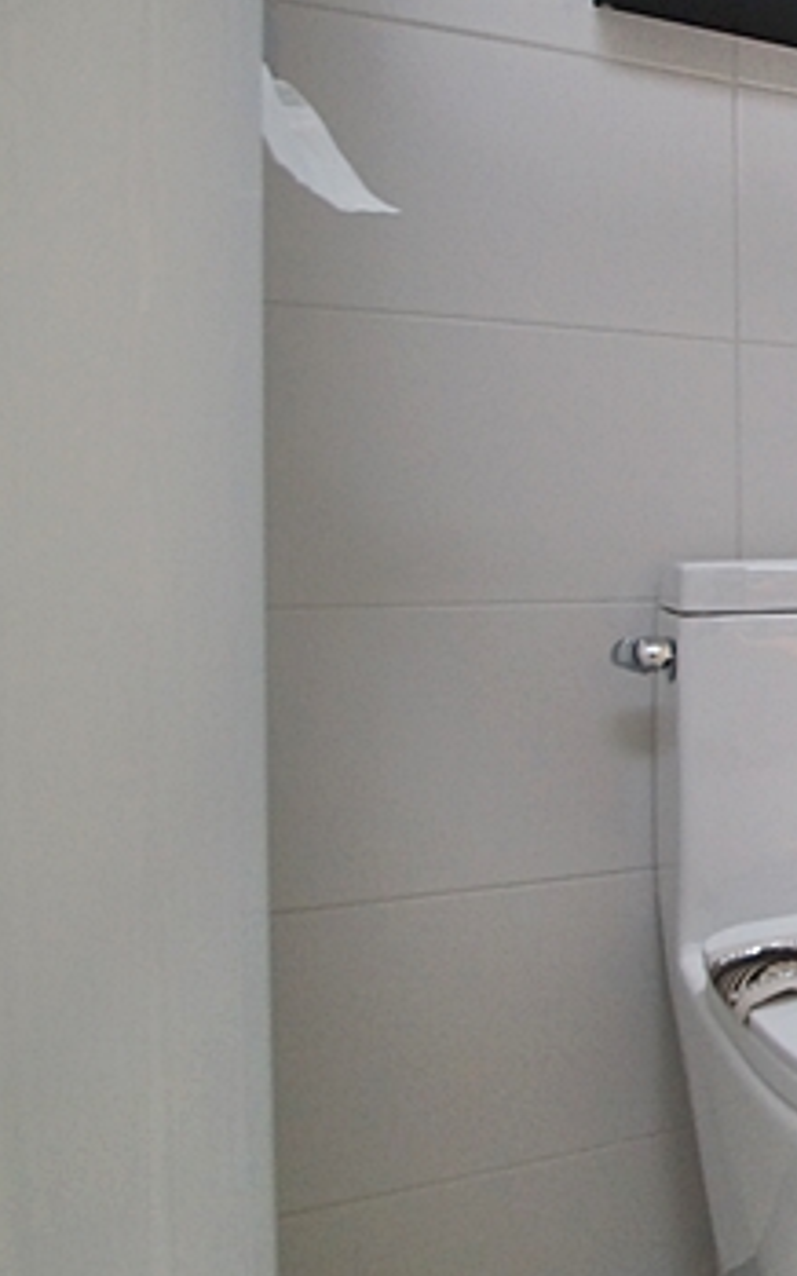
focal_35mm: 35
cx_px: 1386
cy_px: 537
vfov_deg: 55.1
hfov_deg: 22.9
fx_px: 1217
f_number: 4
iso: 800
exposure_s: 1/160
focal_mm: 10
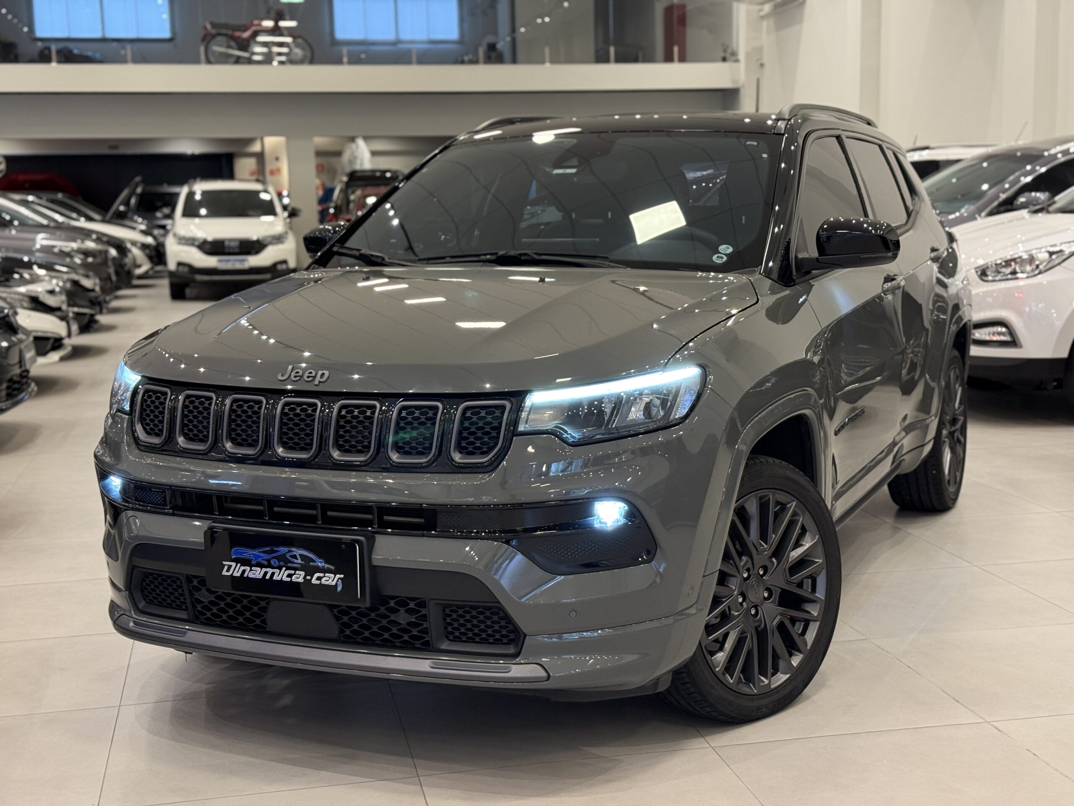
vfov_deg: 30.3
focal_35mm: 48
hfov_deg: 39.7
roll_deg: +1.4
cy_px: 403
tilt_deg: -7.6
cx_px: 537
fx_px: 1489
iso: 200
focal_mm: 6.76
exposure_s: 1/40
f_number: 1.78
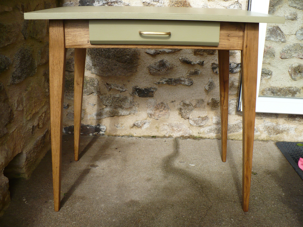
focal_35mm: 37
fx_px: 324
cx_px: 152
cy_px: 114
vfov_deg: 38.7
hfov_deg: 50.1
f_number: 2.8
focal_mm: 6.1
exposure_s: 1/640
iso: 100
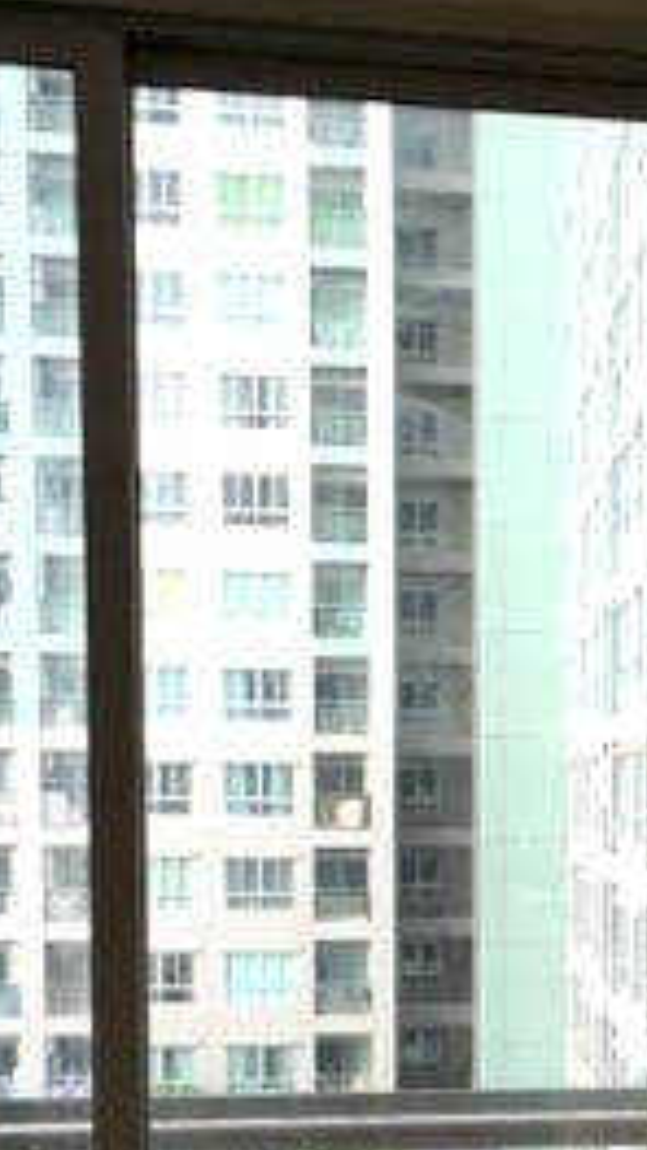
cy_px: 1006
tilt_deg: -3.5
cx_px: 686
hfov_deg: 16.3
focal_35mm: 72
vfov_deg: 28.4
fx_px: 2195
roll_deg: -0.5
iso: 32
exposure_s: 1/127
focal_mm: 4.15
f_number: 2.2
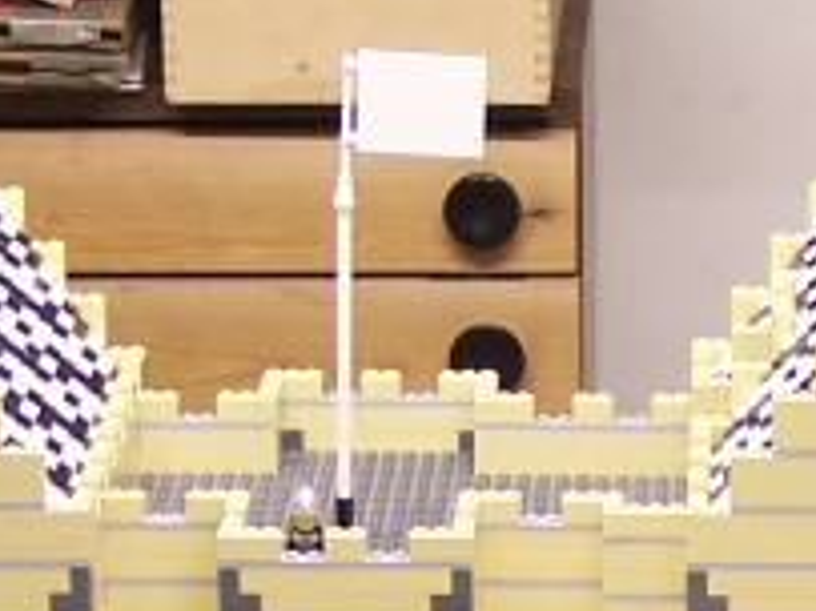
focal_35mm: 257
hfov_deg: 7.7
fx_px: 6055
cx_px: 764
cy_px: 627
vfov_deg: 5.8
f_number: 3
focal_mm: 8.5
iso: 80
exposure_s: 1/6
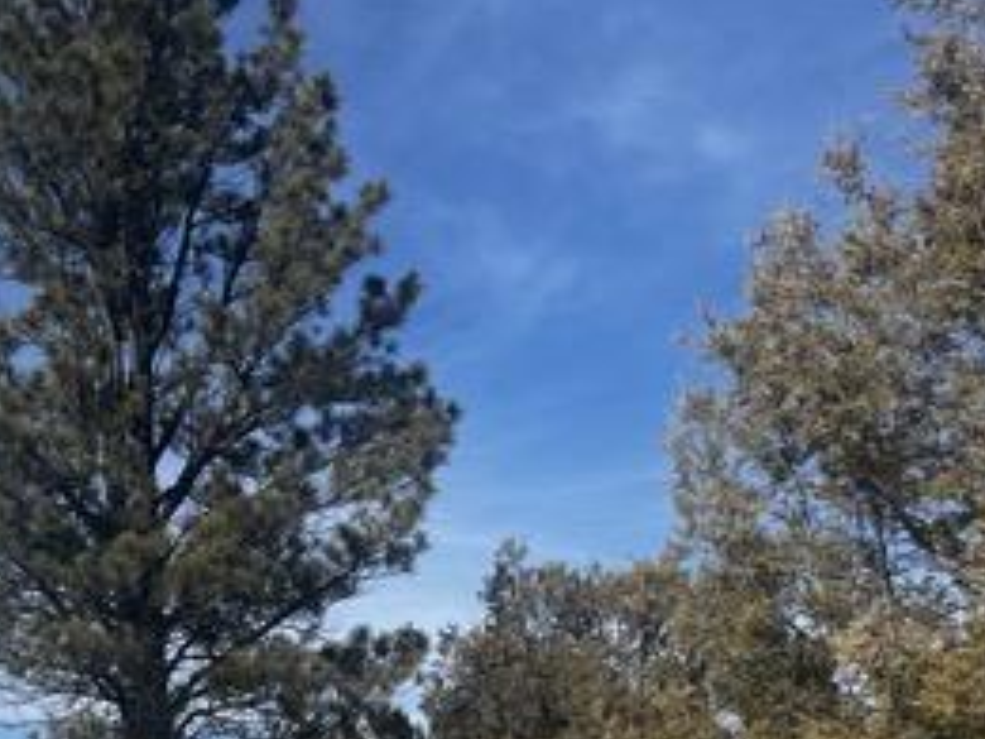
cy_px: 834
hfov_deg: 29.3
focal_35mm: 64
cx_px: 148
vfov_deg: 21.6
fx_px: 1821
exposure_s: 1/4484
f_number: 1.6
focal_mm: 5.1
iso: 50
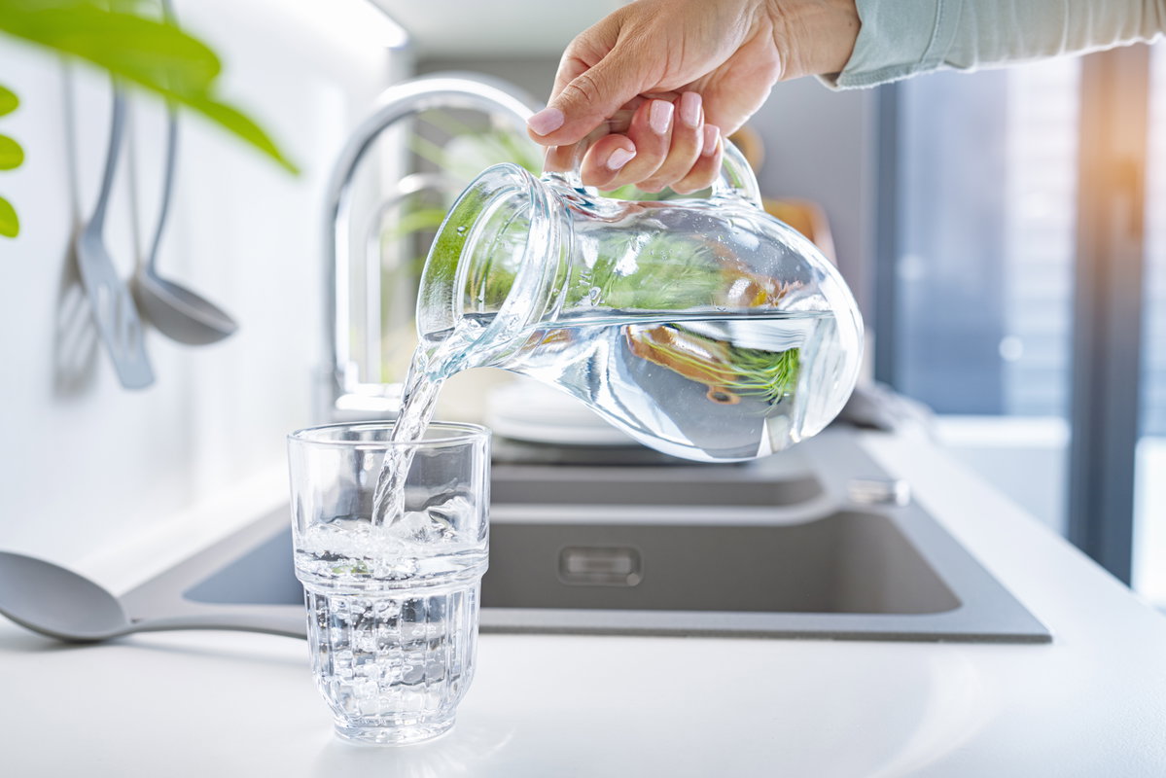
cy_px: 389
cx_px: 583
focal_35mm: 40
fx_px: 1296
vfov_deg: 33.4
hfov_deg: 48.4
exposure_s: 1/60
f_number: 3.5
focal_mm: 40
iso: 200
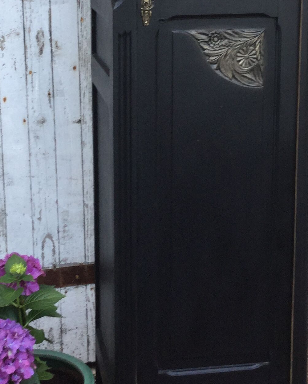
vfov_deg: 23.8
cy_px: 80
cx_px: 125
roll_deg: -0.4
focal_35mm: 79
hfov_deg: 19.4
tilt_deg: -12.7
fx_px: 900
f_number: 2.4
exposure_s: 1/100
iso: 32
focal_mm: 3.3
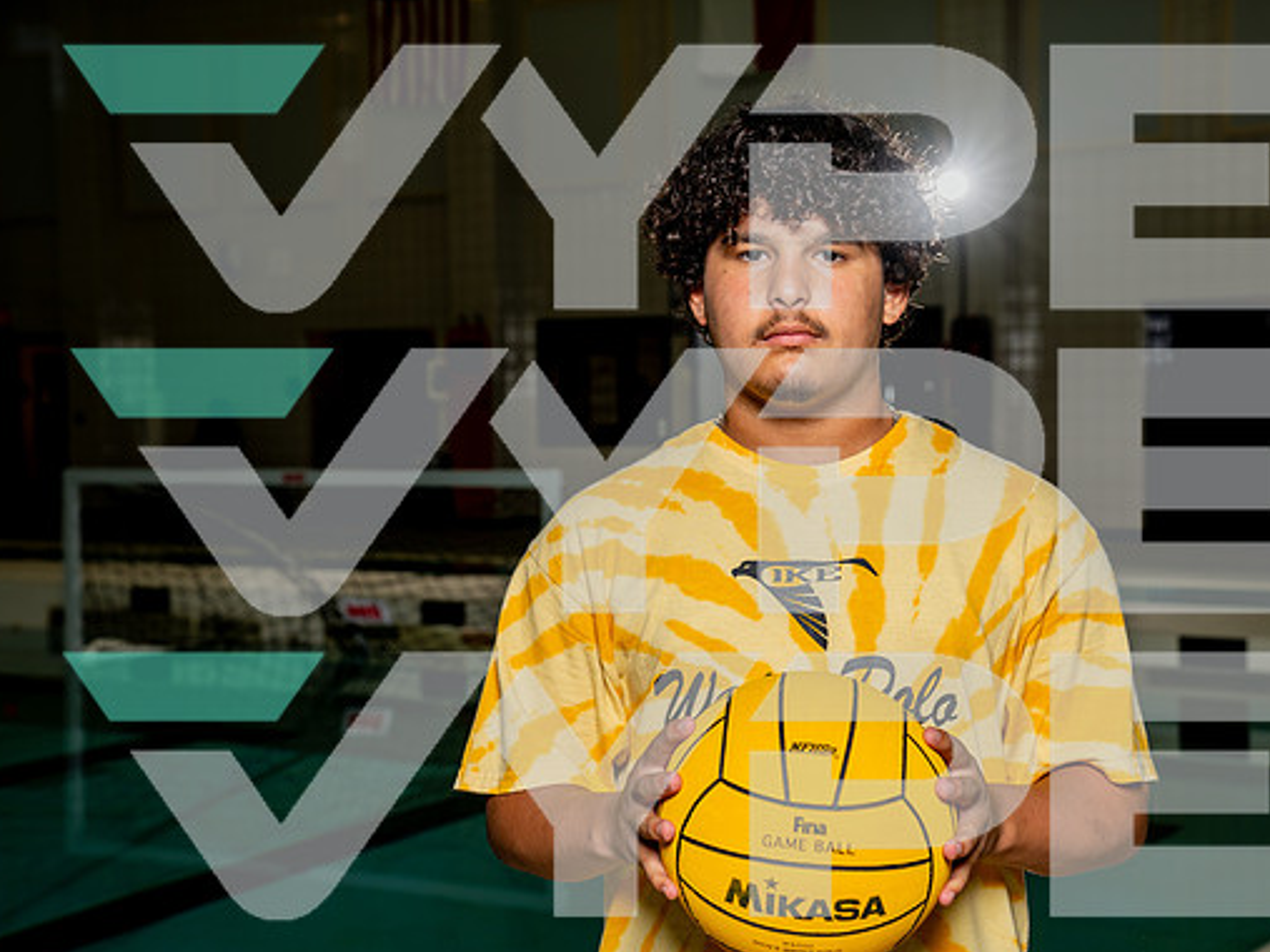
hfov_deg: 30.7
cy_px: 482
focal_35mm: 63
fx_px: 2311
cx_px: 709
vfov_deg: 23.3
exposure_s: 1/250
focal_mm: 56
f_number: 5.6
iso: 100
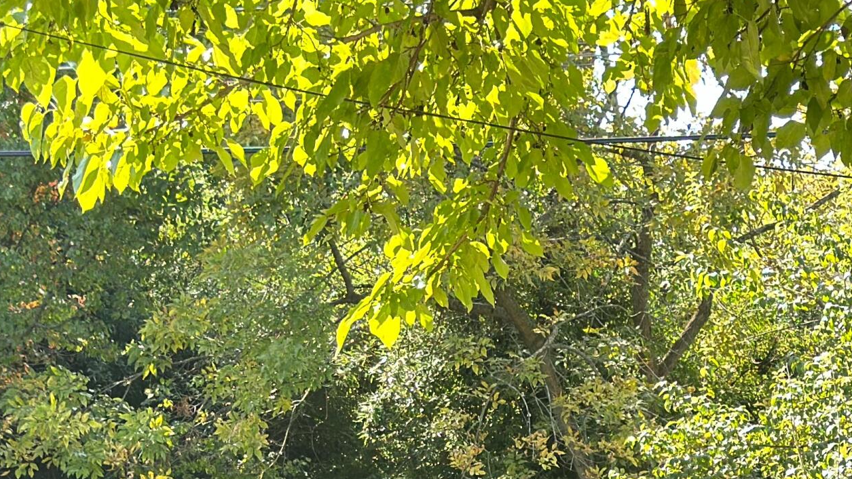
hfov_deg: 17.1
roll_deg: -1.5
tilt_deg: -6.4
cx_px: 652
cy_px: 759
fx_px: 2824
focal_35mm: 125
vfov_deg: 9.4
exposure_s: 1/331
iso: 80
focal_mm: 6.86
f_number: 1.78
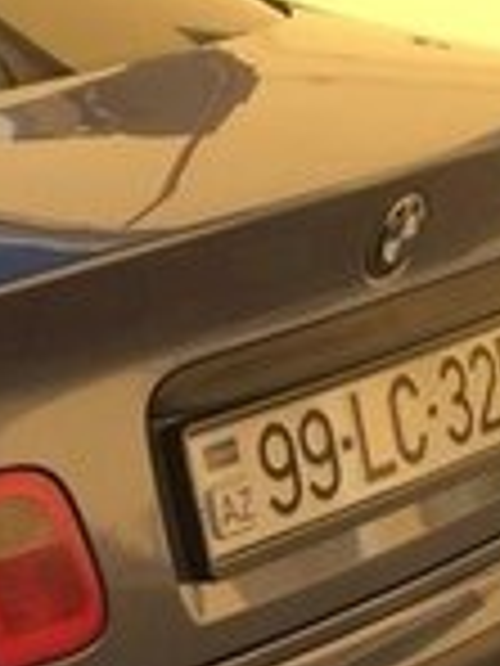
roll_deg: +2.6
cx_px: -550
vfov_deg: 15.3
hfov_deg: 10.4
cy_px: 412
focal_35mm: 129
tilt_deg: -15.7
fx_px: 2484
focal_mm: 4.15
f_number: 2.2
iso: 32
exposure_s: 1/898
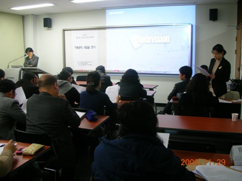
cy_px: 90
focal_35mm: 35
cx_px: 121
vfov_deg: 40.7
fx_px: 245
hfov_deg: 52.6
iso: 50
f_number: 3
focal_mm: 5.8
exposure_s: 1/8.4
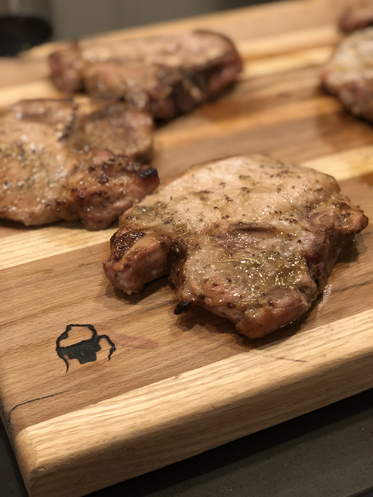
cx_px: 186
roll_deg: -0.4
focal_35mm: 52
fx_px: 747
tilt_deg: -37.2
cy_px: 248
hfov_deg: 28.0
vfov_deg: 36.8
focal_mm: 6
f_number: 2.4
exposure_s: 1/24
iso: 125
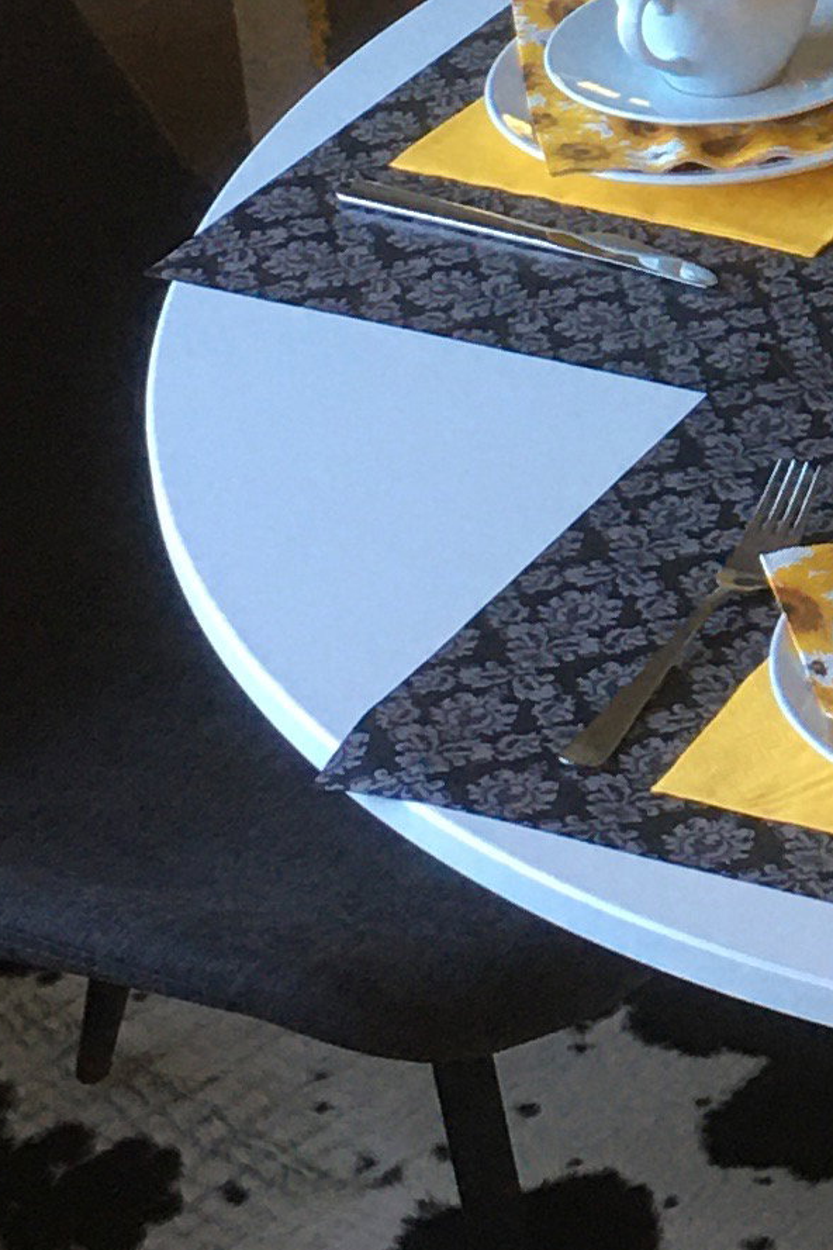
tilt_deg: -23.1
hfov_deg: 9.6
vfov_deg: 14.5
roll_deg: +1.6
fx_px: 4755
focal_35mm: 137
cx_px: 1363
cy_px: -238
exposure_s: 1/33
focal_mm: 4.15
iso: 50
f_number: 2.2
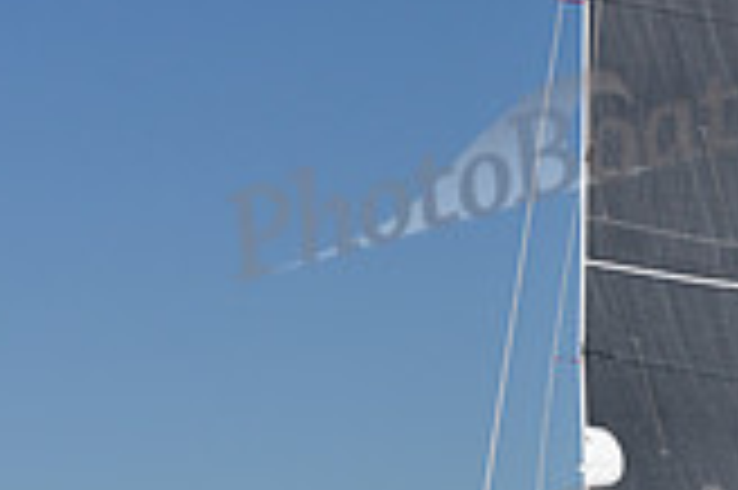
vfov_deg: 5.5
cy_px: 748
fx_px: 5079
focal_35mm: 248
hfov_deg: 8.1
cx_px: 1098
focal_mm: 70
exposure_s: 1/1000
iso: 200
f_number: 5.6
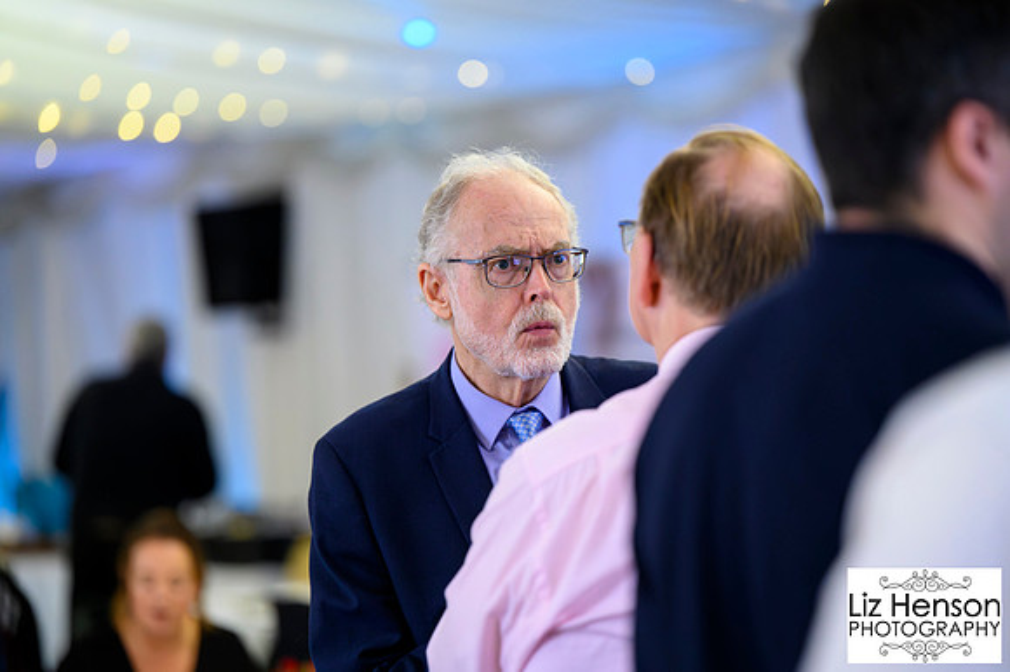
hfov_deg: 15.2
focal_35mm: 135
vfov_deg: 10.1
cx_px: 505
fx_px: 3785
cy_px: 336
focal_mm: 135
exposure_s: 1/200
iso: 12800
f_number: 2.8
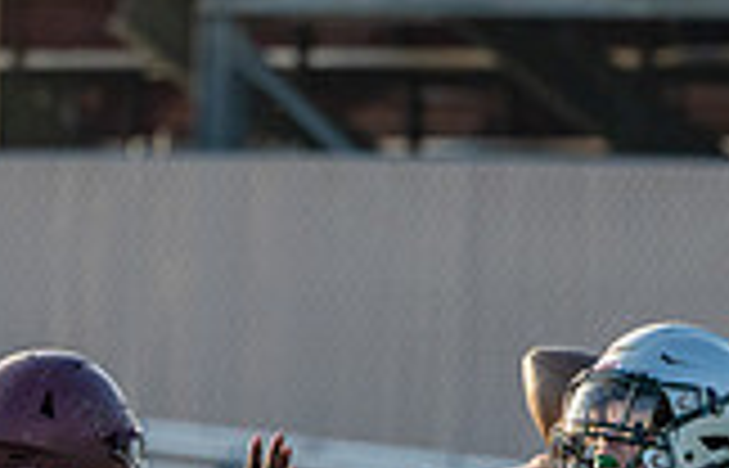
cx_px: 559
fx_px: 31472
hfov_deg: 1.3
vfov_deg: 0.9
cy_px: 793
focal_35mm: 1572
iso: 1600
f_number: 8
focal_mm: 400
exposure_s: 1/1250
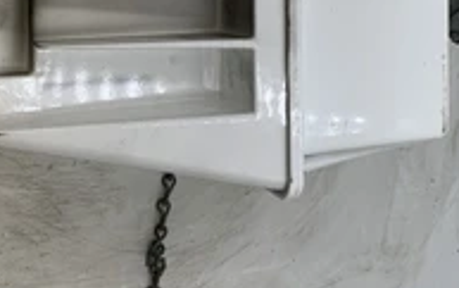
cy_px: -24
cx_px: 181
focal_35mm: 57
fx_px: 714
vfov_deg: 21.7
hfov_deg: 35.5
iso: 25
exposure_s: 1/122
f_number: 1.8
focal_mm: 4.25
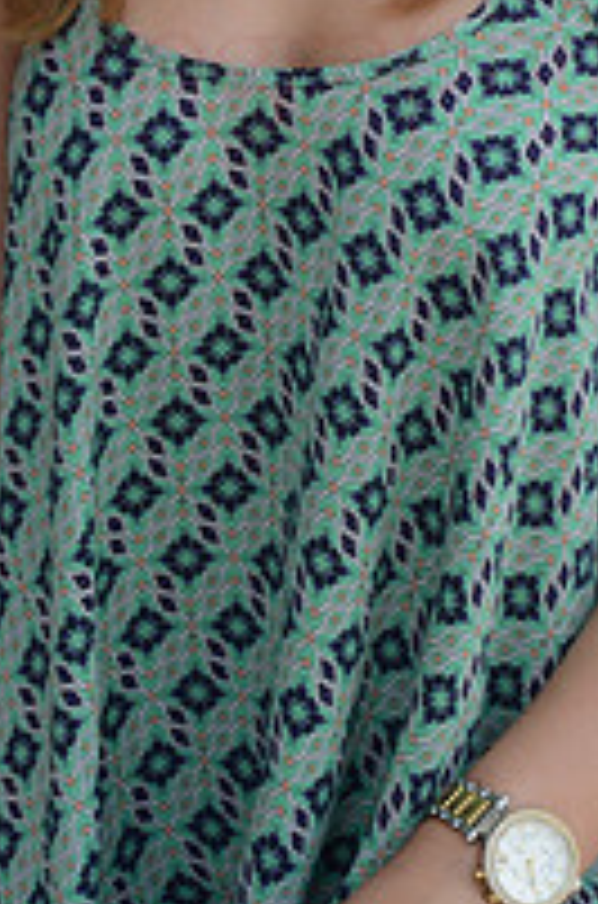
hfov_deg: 6.6
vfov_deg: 9.8
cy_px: -90
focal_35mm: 208
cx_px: 243
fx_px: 5209
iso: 640
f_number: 11
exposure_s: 1/160
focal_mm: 48
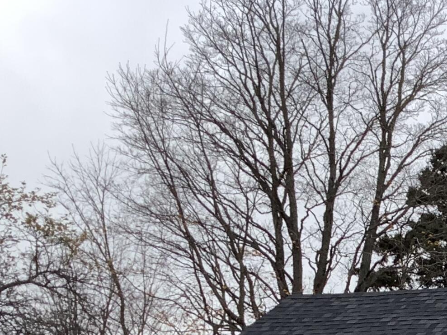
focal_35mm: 94
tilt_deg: +3.3
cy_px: 458
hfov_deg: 18.7
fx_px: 1214
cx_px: 642
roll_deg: -1.3
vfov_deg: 14.9
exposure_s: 1/622
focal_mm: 3.3
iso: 25
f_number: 2.4
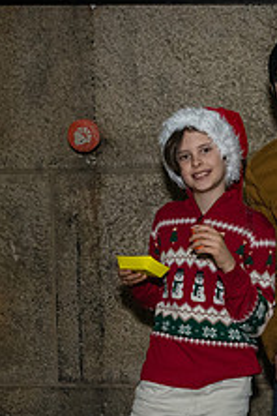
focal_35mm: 74
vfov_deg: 26.9
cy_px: 321
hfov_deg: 18.1
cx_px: 258
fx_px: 854
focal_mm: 24
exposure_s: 1/160
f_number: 4.5
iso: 4000
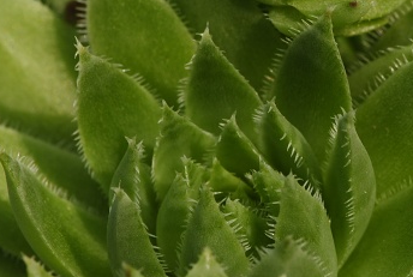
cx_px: 349
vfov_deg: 4.7
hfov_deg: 6.9
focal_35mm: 296
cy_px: 149
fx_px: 3405
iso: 100
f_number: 13
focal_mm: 85
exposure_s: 1/80
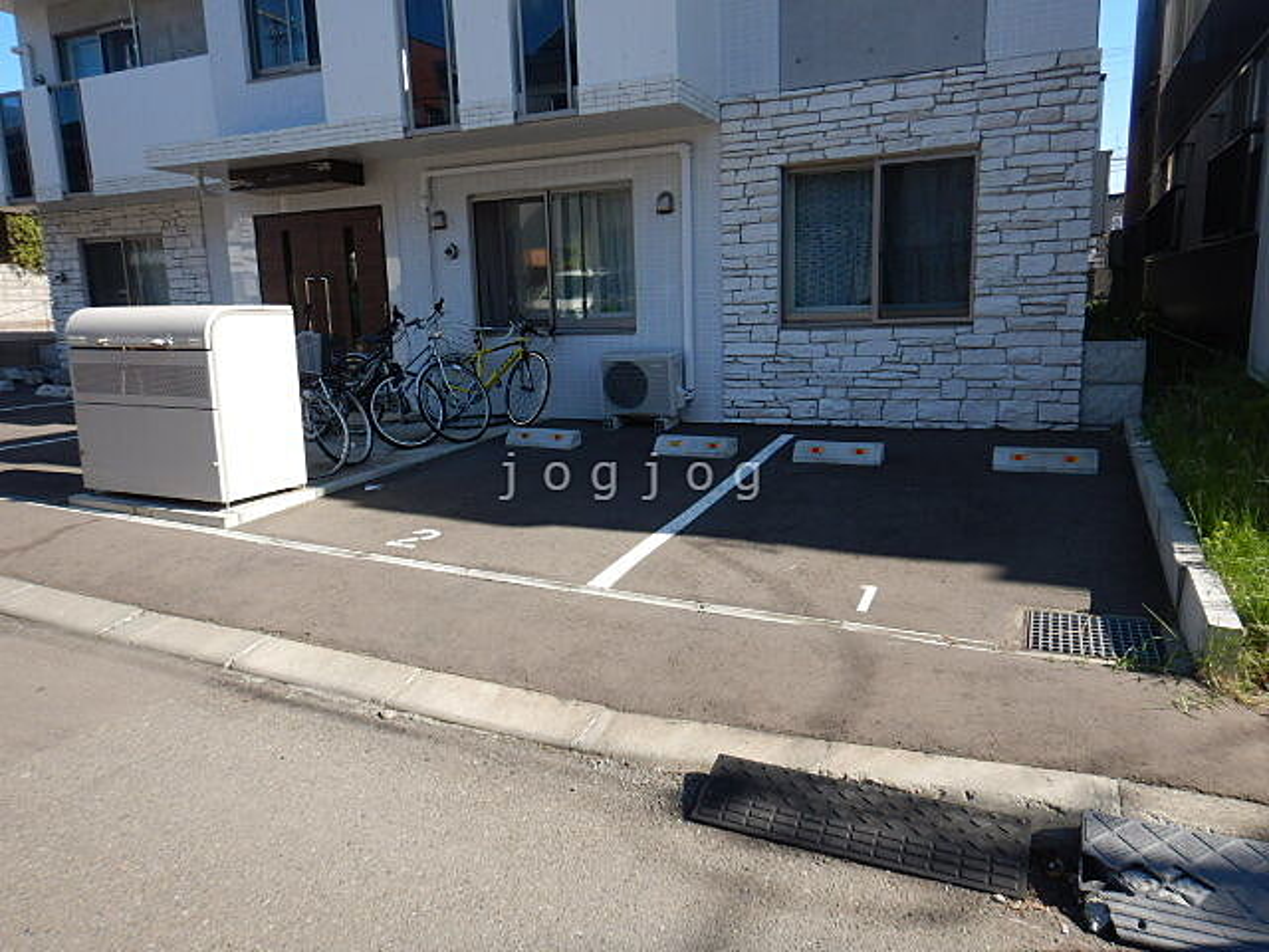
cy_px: 476
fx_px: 880
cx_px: 634
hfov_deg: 71.6
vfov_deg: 56.8
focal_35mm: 24
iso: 125
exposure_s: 1/1000
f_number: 2.8
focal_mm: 4.3
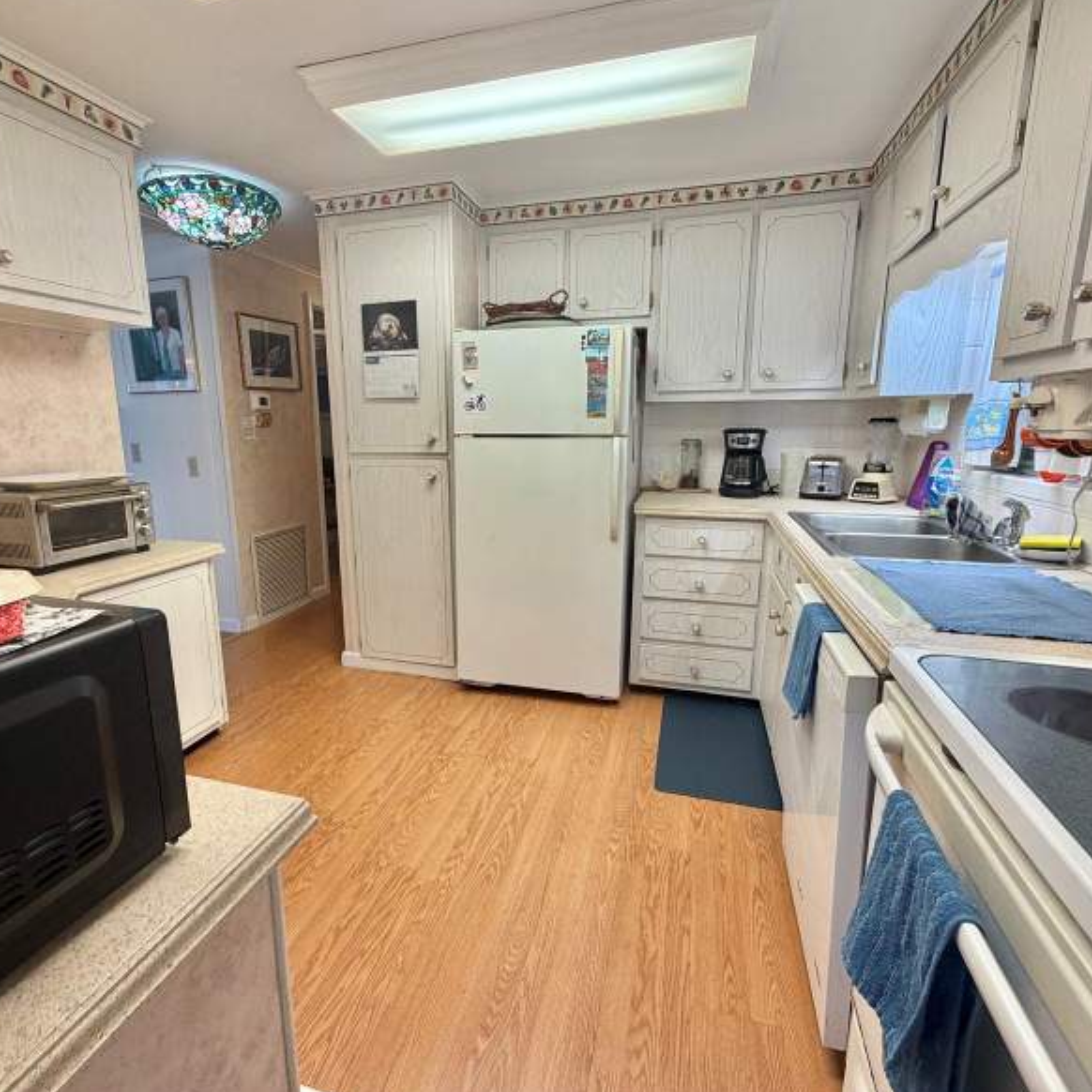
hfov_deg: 83.9
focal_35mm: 17
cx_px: 510
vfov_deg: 84.0
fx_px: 607
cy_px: 538
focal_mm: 2.22
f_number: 2.2
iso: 160
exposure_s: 1/120
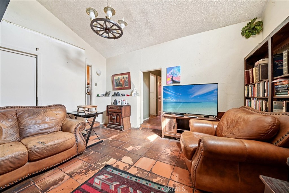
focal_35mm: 12
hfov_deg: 112.6
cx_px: 144
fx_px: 96
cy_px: 96
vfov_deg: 90.0
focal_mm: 12
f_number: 8
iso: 400
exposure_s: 1/3.33
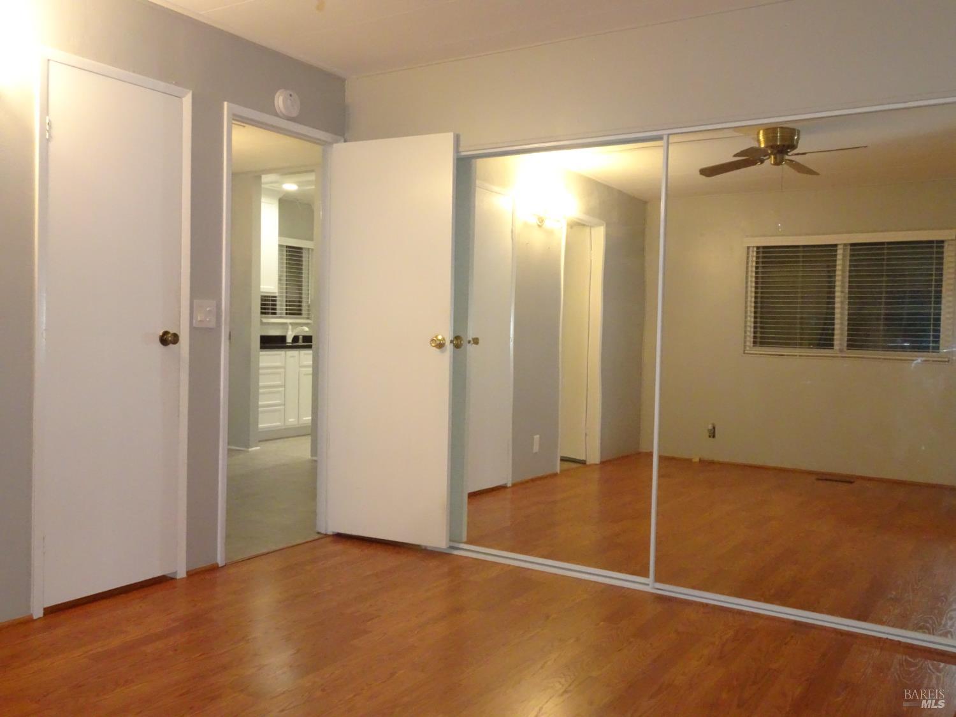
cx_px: 478
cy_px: 358
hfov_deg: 60.0
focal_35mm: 30
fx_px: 829
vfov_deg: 46.8
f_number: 4
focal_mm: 5.09
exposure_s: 1/30
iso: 1000
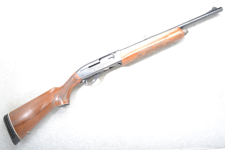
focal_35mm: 52
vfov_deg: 25.8
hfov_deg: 37.9
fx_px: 328
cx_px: 112
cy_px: 75
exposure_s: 1/160
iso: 3200
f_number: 20
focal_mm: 35
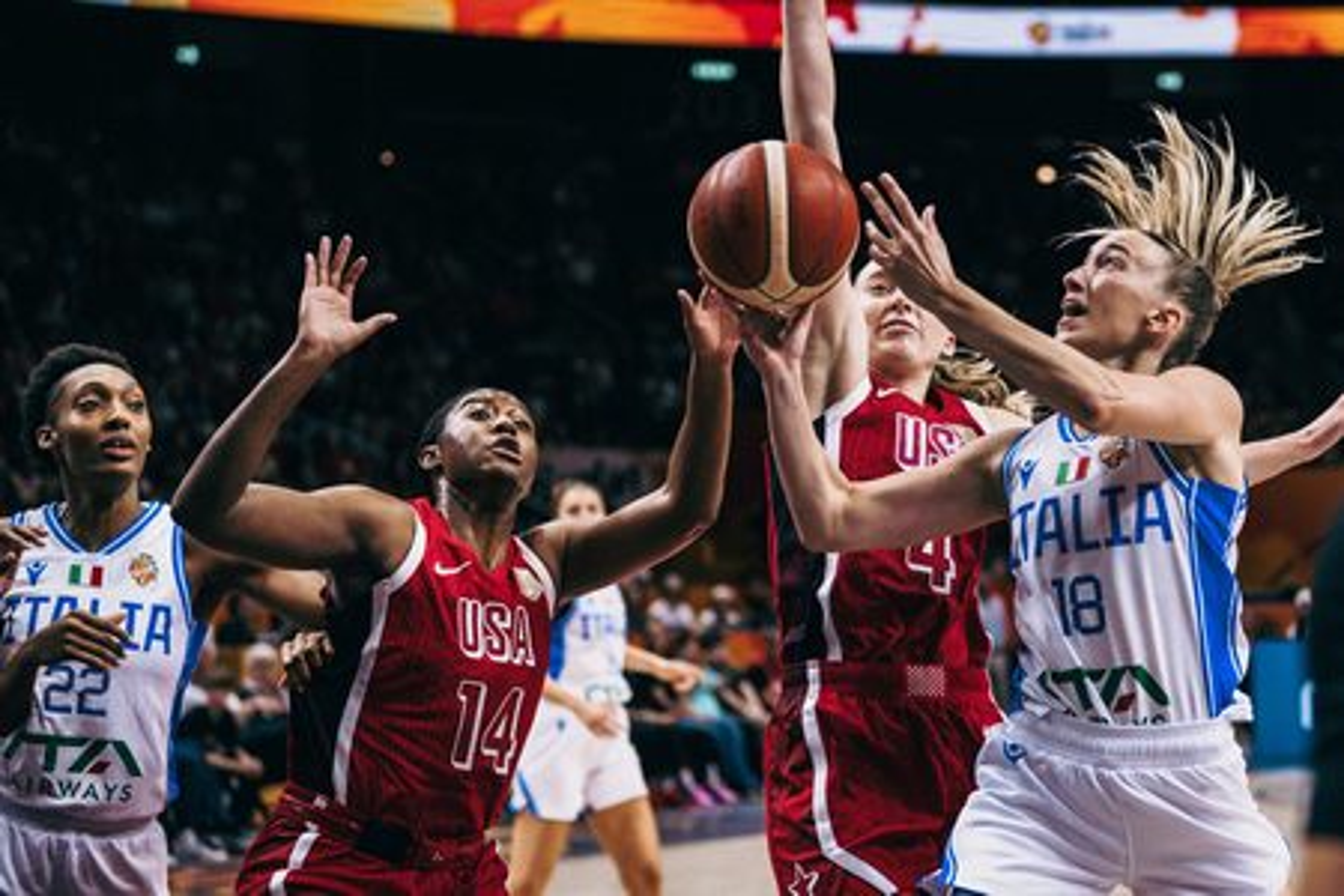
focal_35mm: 70
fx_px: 2613
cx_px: 672
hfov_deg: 28.8
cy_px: 448
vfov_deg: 19.5
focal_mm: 70
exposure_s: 1/1600
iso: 2000
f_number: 2.8
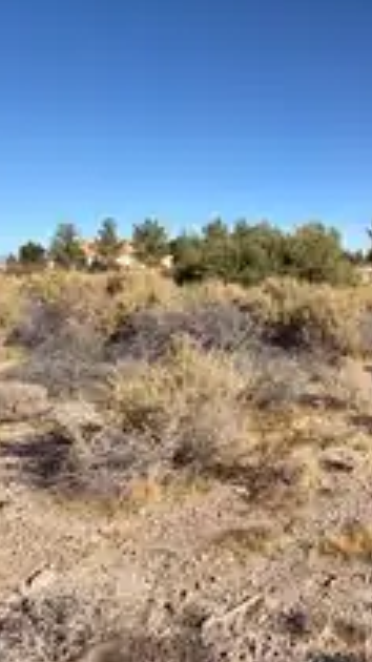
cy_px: 230
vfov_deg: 64.6
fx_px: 509
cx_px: 410
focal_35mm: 29
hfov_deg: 34.6
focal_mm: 2.22
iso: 20
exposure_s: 1/789
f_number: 2.2
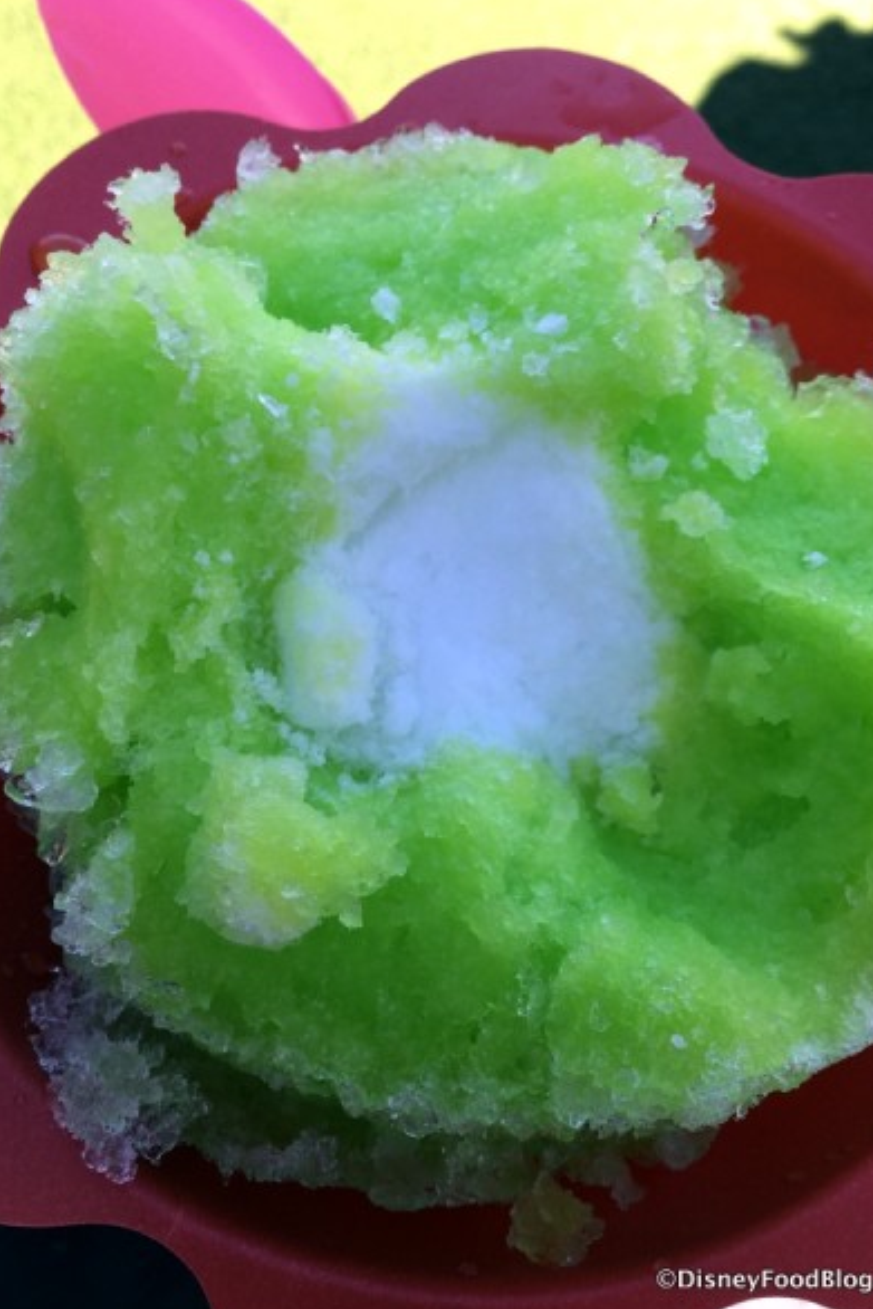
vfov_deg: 57.2
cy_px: 650
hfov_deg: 40.0
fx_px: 1200
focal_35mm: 33
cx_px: 462
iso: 25
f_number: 2.4
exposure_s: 1/155
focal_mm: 3.3
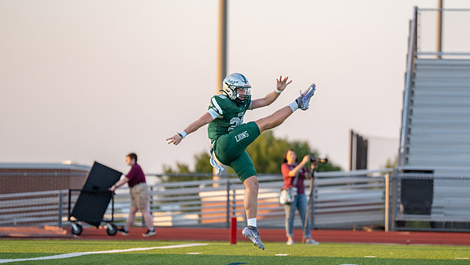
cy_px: 155
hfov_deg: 8.2
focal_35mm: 263
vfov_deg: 4.6
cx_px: 278
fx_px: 3279
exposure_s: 1/1250
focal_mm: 200
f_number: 2.8
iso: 320
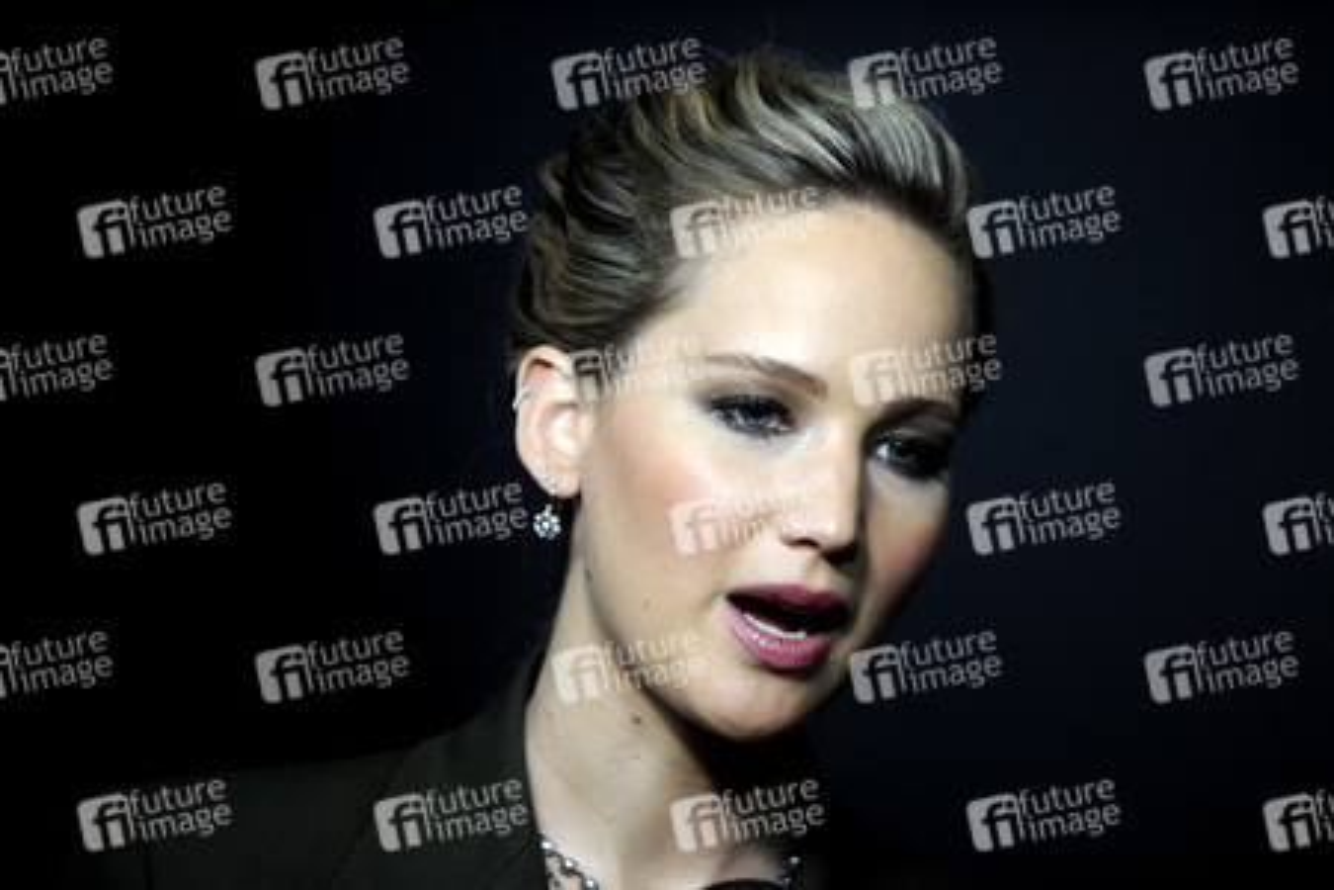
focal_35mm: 200
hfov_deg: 10.3
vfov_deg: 6.9
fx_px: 7411
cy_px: 445
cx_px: 667
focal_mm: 200
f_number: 3.5
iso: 1600
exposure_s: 1/500
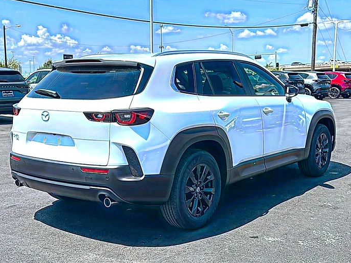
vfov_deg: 37.7
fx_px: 385
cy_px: 132
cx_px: 179
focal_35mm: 38
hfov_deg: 49.0
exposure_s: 1/4386
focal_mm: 6.86
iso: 80
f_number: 1.78
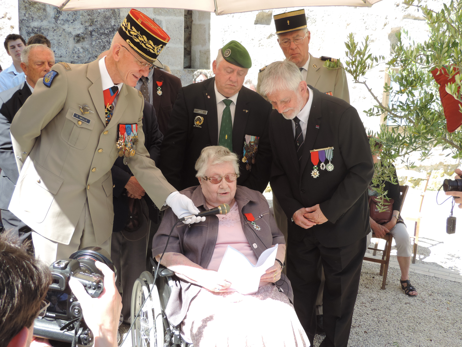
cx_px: 231
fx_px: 534
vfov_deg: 36.0
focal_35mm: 40
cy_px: 174
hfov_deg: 46.8
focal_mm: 7.1
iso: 80
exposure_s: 1/160
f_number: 3.3
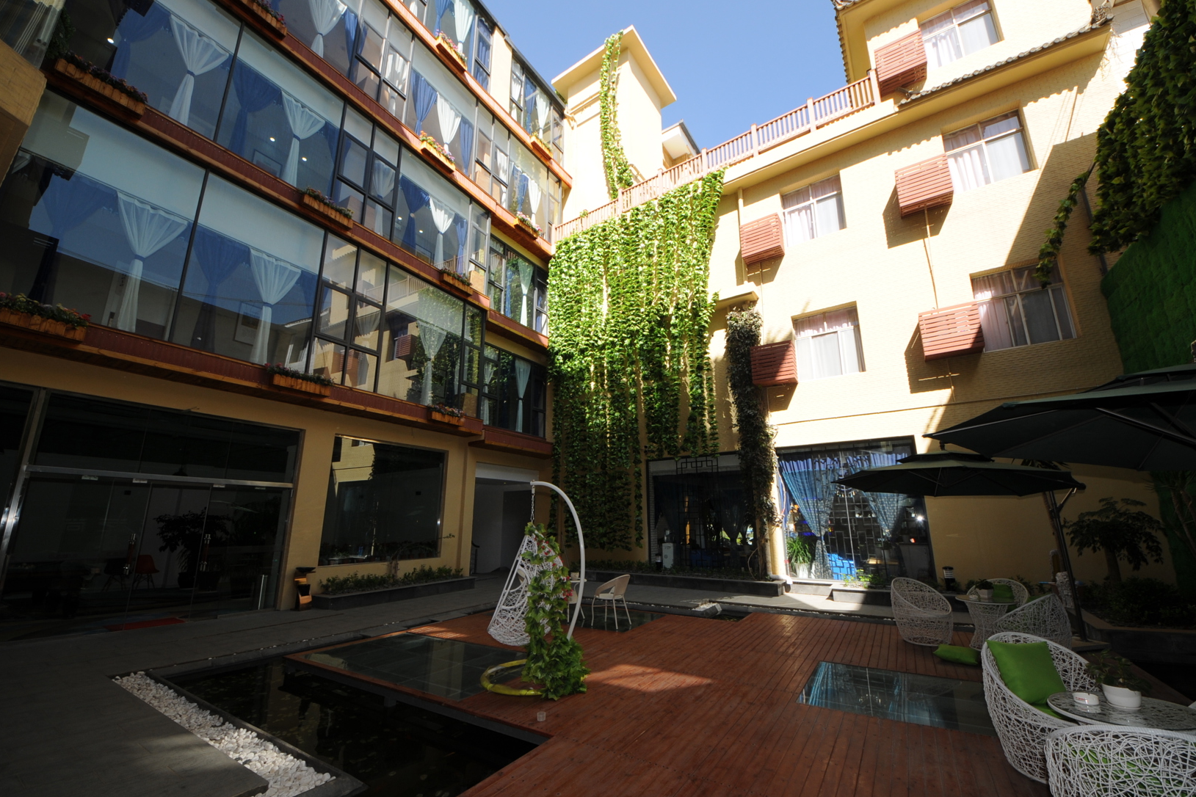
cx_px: 604
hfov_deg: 108.3
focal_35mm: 13
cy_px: 407
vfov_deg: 85.4
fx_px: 432
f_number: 7.1
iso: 200
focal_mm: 8
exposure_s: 1/160
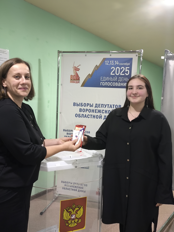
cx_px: 87
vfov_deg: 56.8
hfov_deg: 44.2
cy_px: 116
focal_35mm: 32
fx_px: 214
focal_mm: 4.71
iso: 800
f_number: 1.7
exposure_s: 1/25
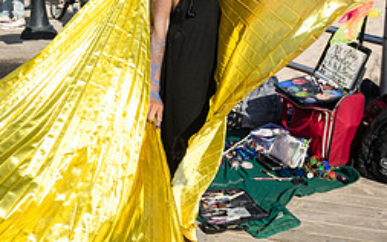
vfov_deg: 22.4
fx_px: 591
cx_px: 177
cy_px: 11
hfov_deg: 36.3
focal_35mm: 56
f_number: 3.5
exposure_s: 1/2000
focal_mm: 24
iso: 100
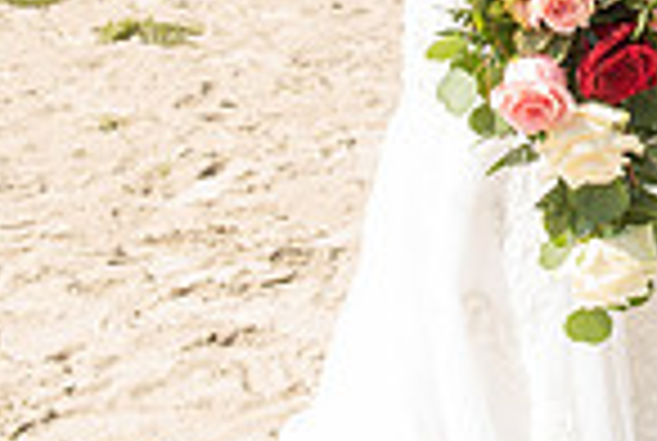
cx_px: 828
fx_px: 2322
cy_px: -209
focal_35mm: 127
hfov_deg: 15.4
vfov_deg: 10.5
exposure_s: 1/320
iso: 200
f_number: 7.1
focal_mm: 32
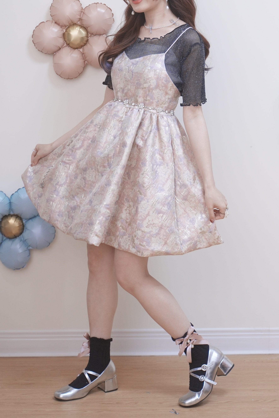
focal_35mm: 45
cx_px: 140
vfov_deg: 43.6
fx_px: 523
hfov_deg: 29.9
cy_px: 209
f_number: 2.8
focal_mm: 45
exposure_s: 1/250
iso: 640
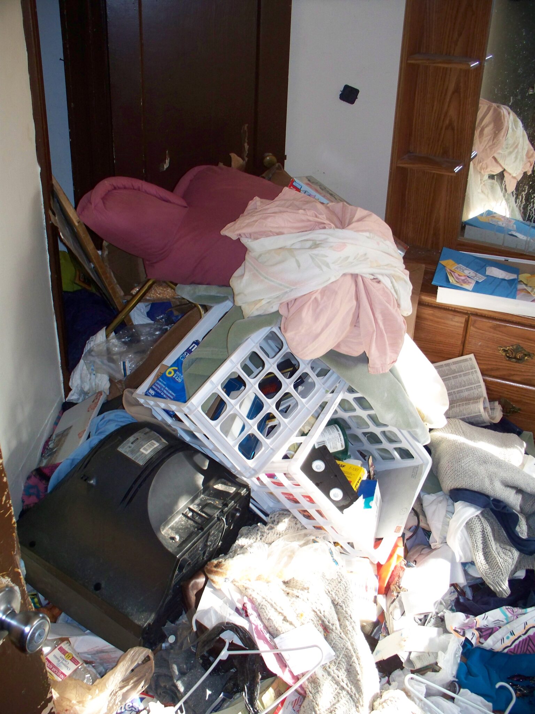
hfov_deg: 39.7
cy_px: 357
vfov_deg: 51.4
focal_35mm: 36
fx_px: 742
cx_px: 268
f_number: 2.8
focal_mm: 7.54
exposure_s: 1/30
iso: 200
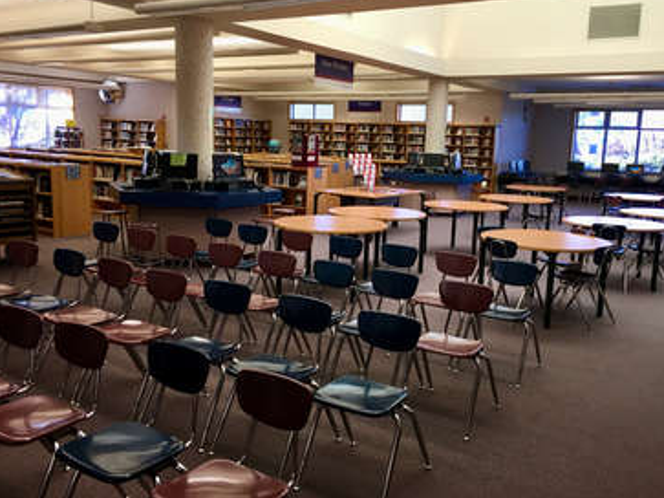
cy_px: 233
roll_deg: -1.8
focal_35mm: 32
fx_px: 614
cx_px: 360
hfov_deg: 56.8
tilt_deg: -6.3
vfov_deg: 44.1
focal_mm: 4.15
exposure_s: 1/30
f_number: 2.2
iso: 40
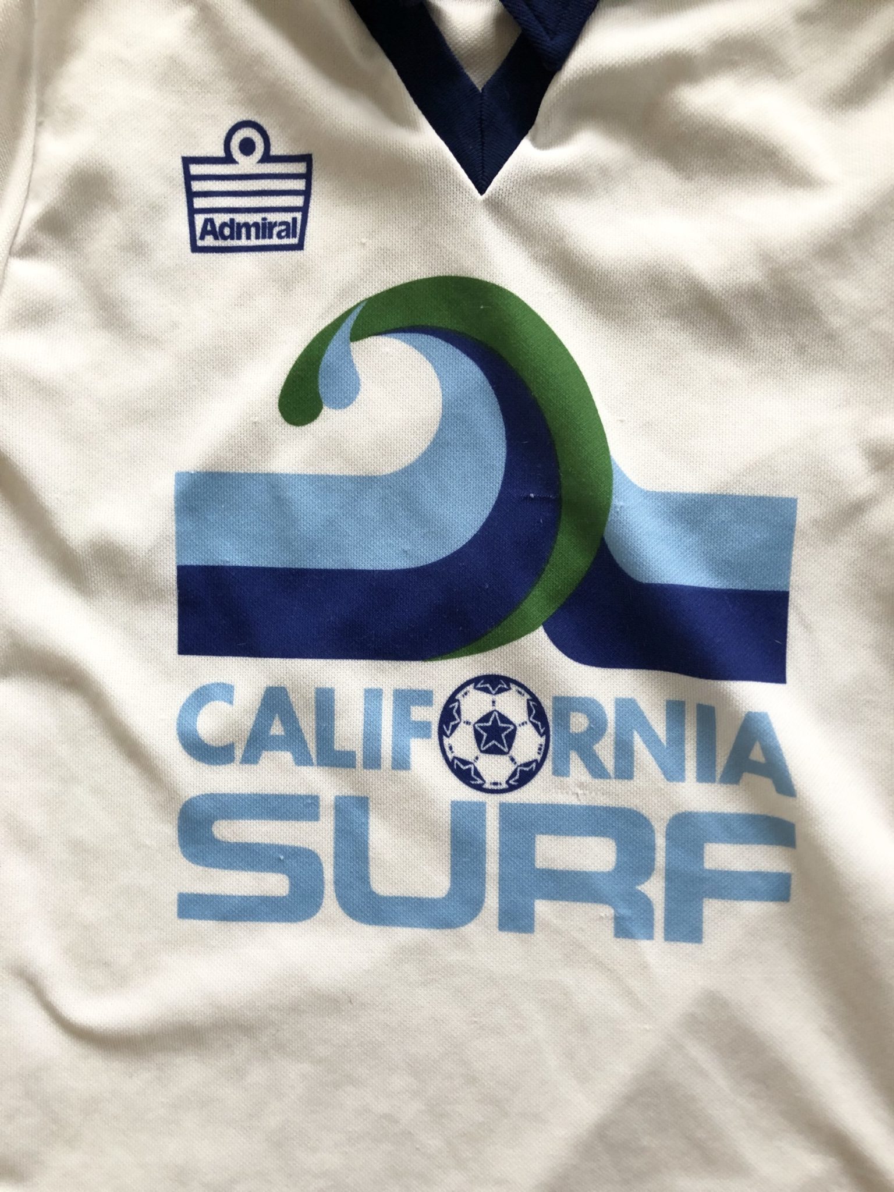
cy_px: 596
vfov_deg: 63.4
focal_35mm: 28
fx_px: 964
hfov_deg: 49.7
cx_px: 447
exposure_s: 1/17
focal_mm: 3.99
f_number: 1.8
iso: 50
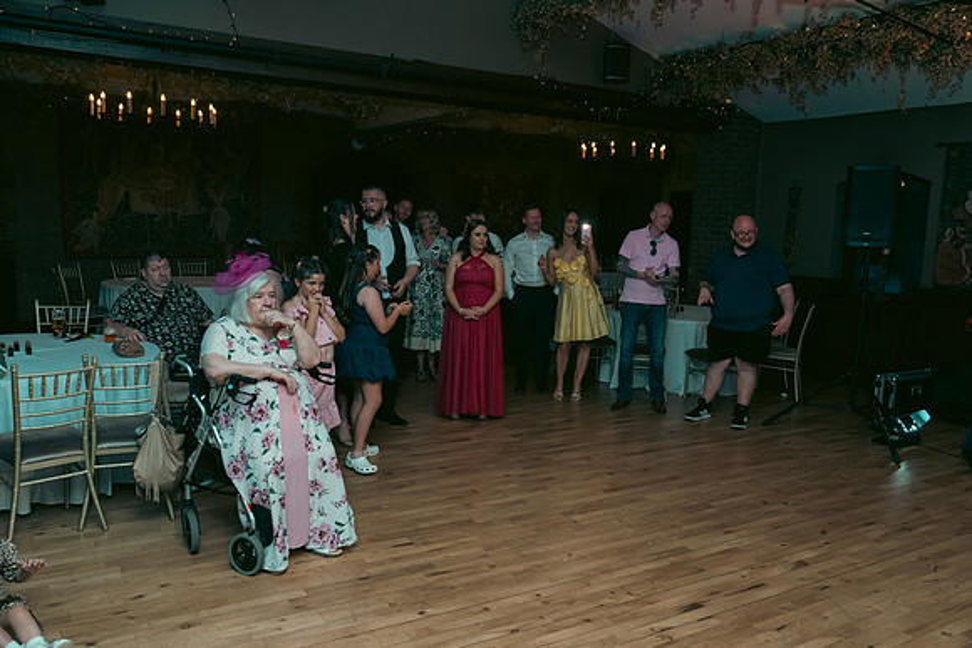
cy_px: 324
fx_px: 783
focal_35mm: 29
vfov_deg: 45.0
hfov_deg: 63.6
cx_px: 486
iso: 2500
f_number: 3.5
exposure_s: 1/160
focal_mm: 29
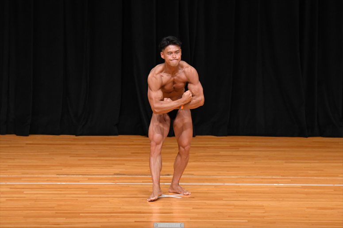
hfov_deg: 7.6
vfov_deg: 5.1
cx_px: 172
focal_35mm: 270
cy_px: 114
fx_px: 2571
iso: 3200
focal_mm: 180
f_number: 5.6
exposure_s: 1/400
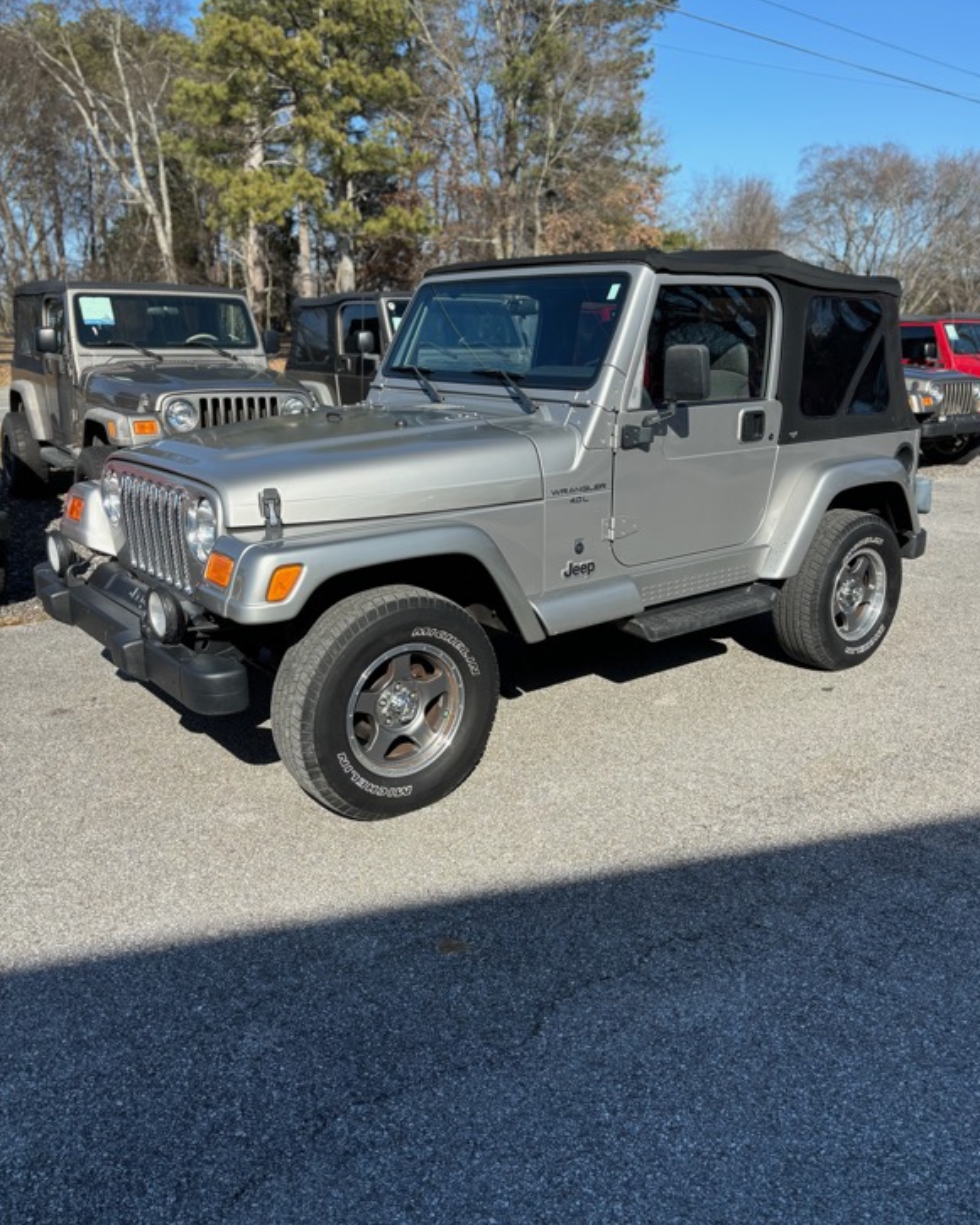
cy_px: 576
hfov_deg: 51.5
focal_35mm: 28
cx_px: 505
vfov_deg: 62.2
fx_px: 1015
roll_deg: +0.3
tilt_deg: -12.5
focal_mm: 5.96
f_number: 1.6
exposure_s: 1/2342
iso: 50
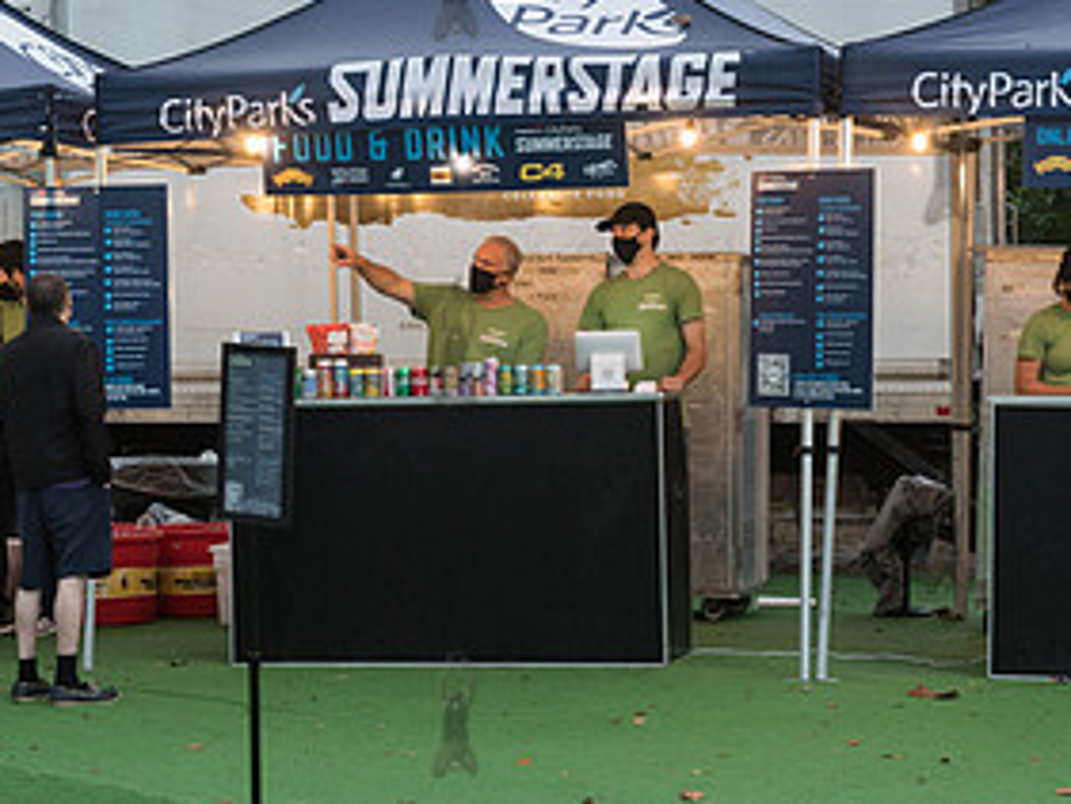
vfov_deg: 12.9
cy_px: 341
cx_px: 454
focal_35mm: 115
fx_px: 3560
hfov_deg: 17.1
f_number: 4.5
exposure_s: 1/30
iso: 1600
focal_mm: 58
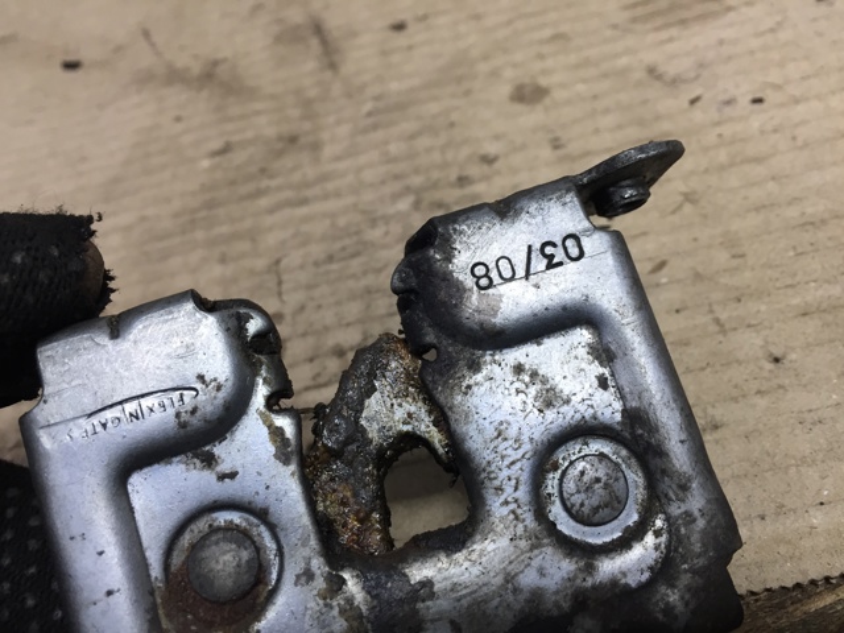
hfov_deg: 61.7
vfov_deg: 48.2
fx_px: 707
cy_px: 316
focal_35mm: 29
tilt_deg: -48.8
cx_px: 422
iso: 40
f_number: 2.2
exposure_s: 1/33
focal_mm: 4.15
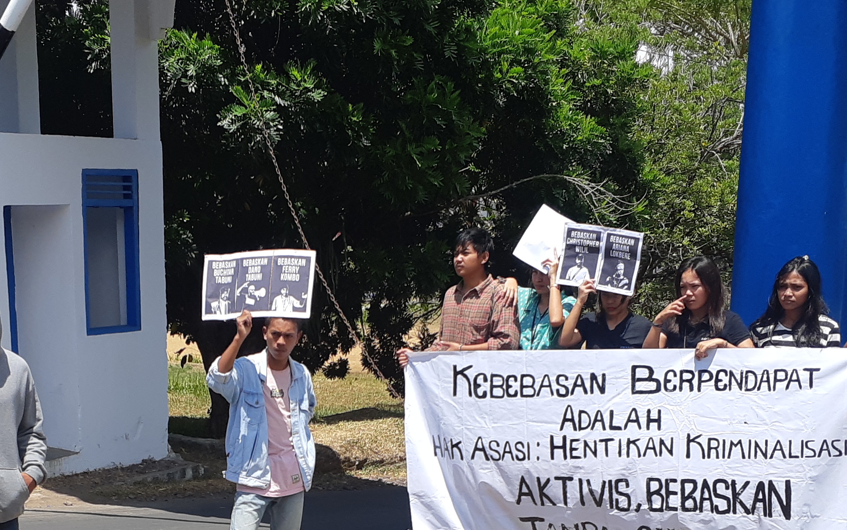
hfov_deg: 35.3
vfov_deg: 21.8
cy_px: 543
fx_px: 1316
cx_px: 281
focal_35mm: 57
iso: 40
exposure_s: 1/1745
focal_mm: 3.93
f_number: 1.7
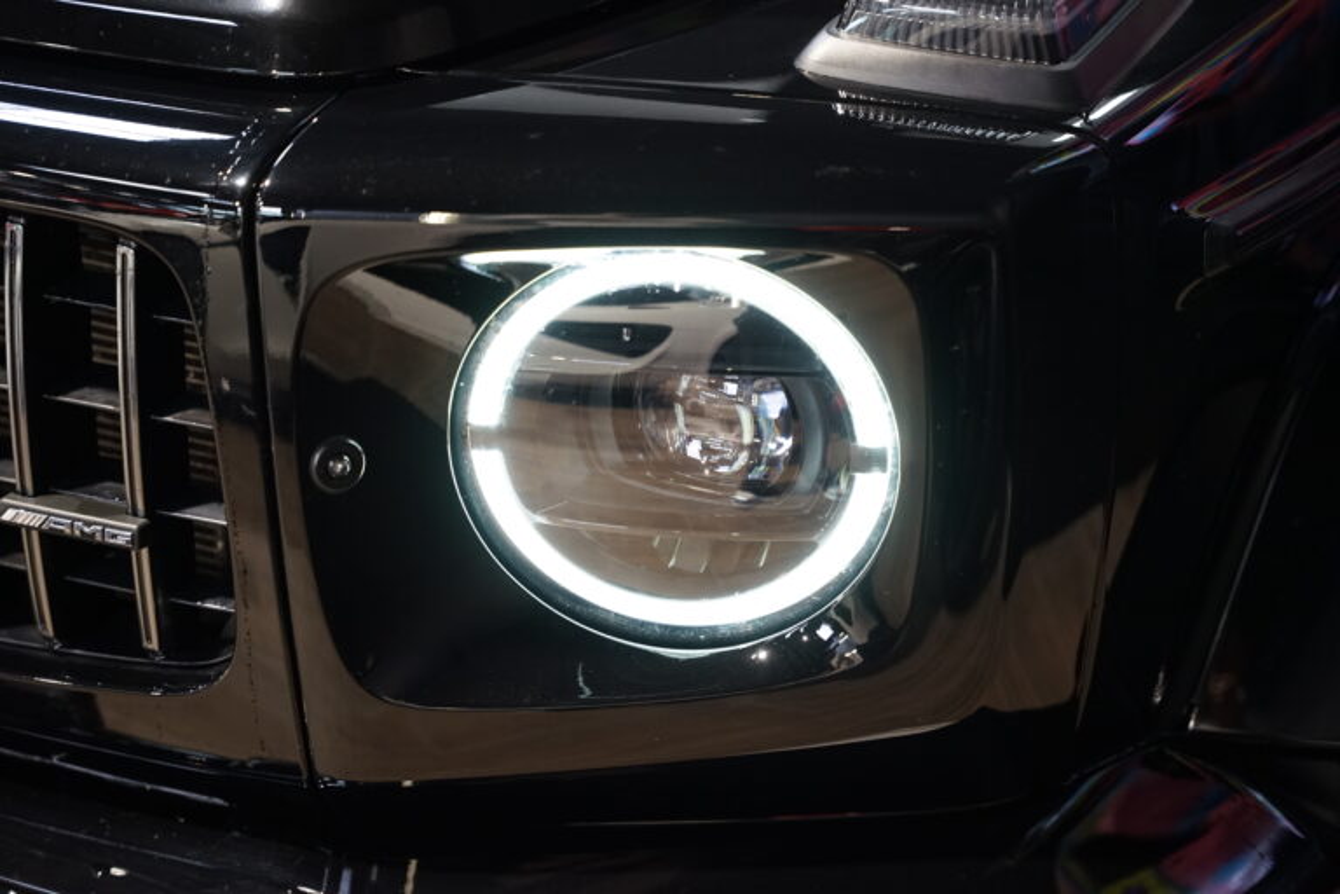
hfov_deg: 28.8
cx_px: 670
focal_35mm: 70
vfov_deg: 19.5
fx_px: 2605
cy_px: 447
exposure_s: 1/80
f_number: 2.8
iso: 1600
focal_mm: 70
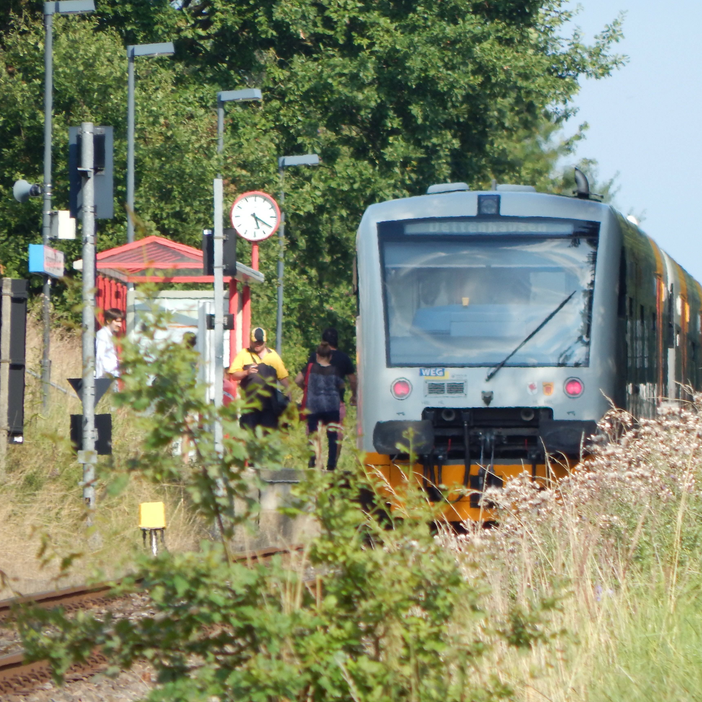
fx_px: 20718
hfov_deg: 1.9
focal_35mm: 903
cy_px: 351
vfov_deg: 1.9
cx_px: 466
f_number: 5.9
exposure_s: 1/250
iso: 125
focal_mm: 136
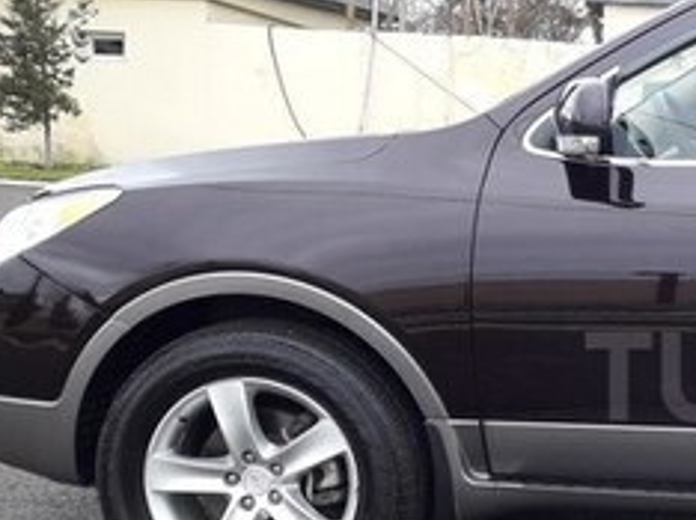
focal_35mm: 79
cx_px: 889
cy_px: 376
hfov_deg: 22.3
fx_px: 1587
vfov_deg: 18.5
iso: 50
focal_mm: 3.7
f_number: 1.9
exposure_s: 1/100
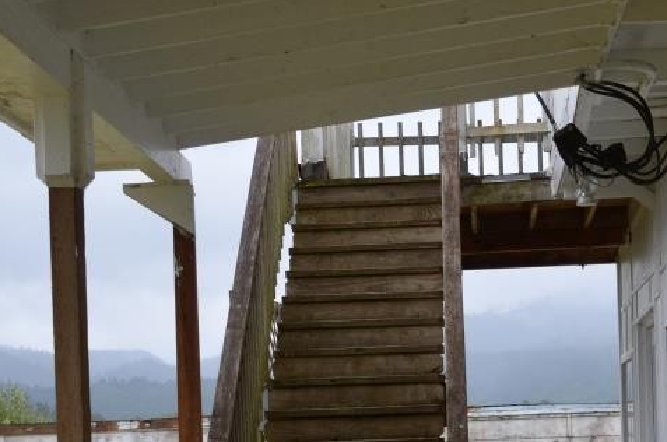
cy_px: 425
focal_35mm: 103
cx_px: 576
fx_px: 1905
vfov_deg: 13.1
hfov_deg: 19.6
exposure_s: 1/200
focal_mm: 32
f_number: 7.1
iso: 200
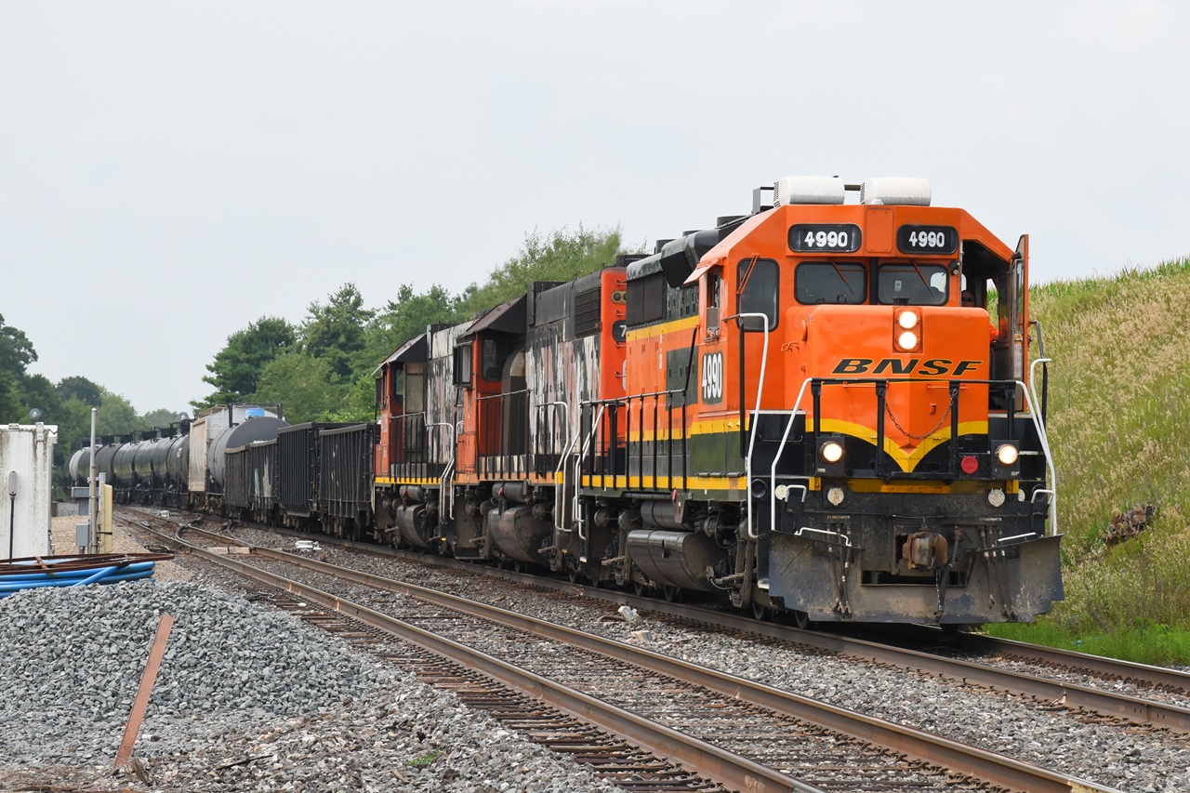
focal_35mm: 112
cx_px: 595
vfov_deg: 12.2
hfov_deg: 18.2
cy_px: 396
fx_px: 3718
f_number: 8
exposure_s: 1/800
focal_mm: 75
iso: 500
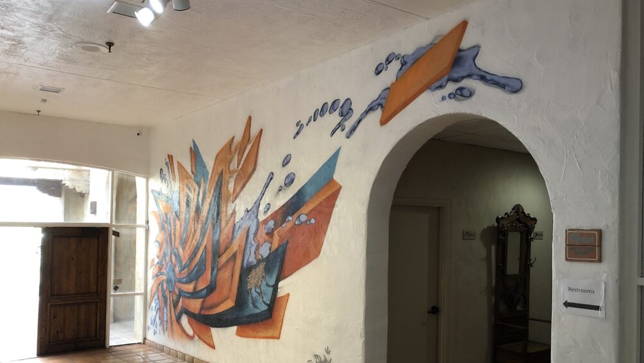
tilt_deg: +1.1
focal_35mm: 31
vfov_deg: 37.6
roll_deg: -0.7
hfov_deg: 62.6
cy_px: 217
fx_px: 529
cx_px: 318
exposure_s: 1/24
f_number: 1.8
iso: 40
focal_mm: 3.99
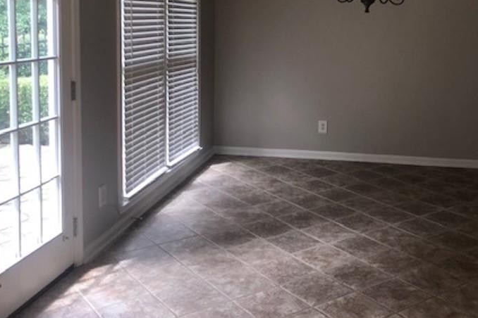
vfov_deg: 30.1
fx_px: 584
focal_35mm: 44
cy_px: 88
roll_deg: -2.3
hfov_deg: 43.7
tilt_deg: -6.3
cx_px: 331
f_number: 1.8
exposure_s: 1/55
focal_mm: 3.99
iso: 20
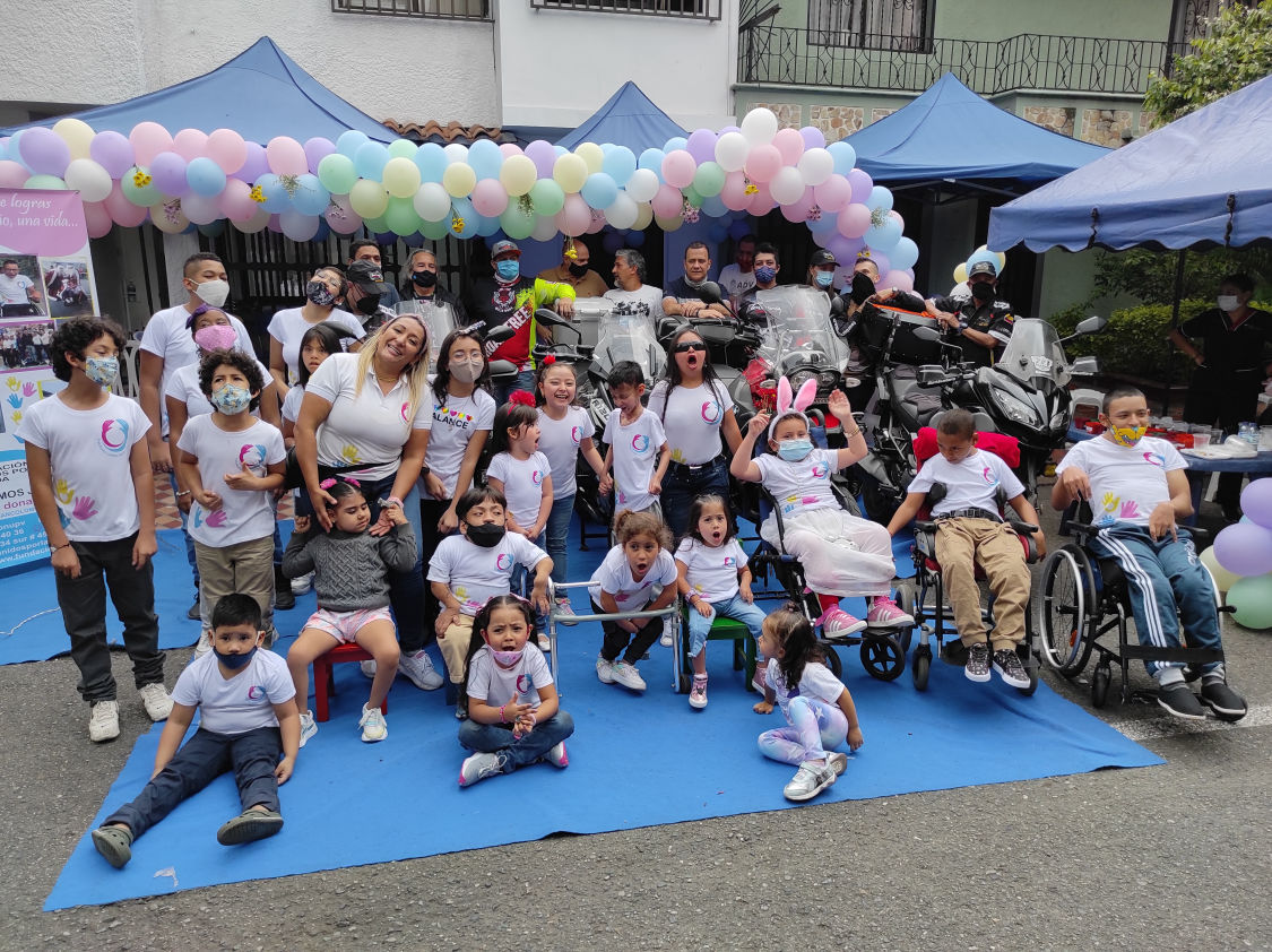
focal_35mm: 25
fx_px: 918
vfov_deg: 54.8
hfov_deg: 69.4
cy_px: 476
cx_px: 636
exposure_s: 1/120
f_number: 1.89
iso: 104
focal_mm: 5.43
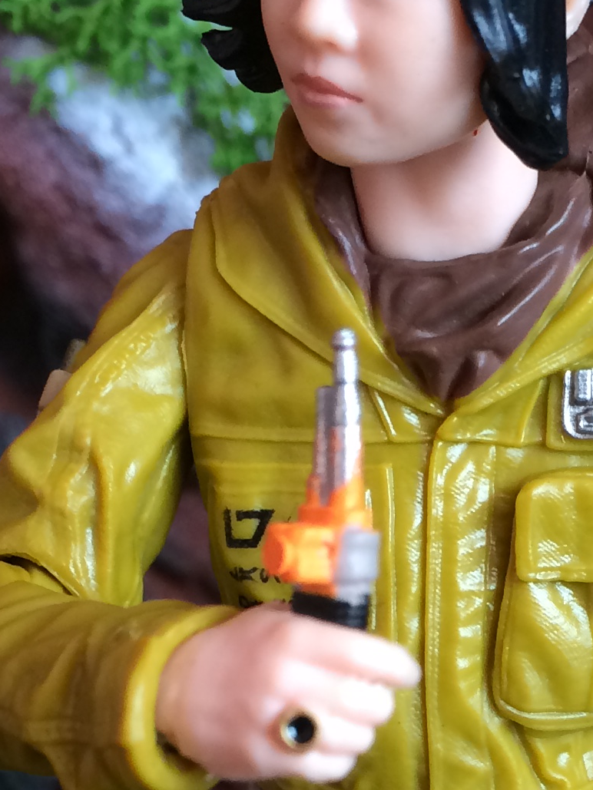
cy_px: 827
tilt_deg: -30.1
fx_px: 2101
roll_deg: +2.1
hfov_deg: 15.9
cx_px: 527
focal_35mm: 92
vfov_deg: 20.5
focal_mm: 4.15
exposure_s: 1/33
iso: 50
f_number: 2.2
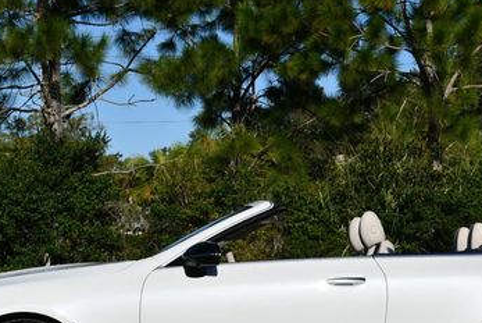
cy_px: 216
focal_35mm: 118
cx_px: 292
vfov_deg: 11.6
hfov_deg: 17.3
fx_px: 1581
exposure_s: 1/400
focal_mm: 32
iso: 100
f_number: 10
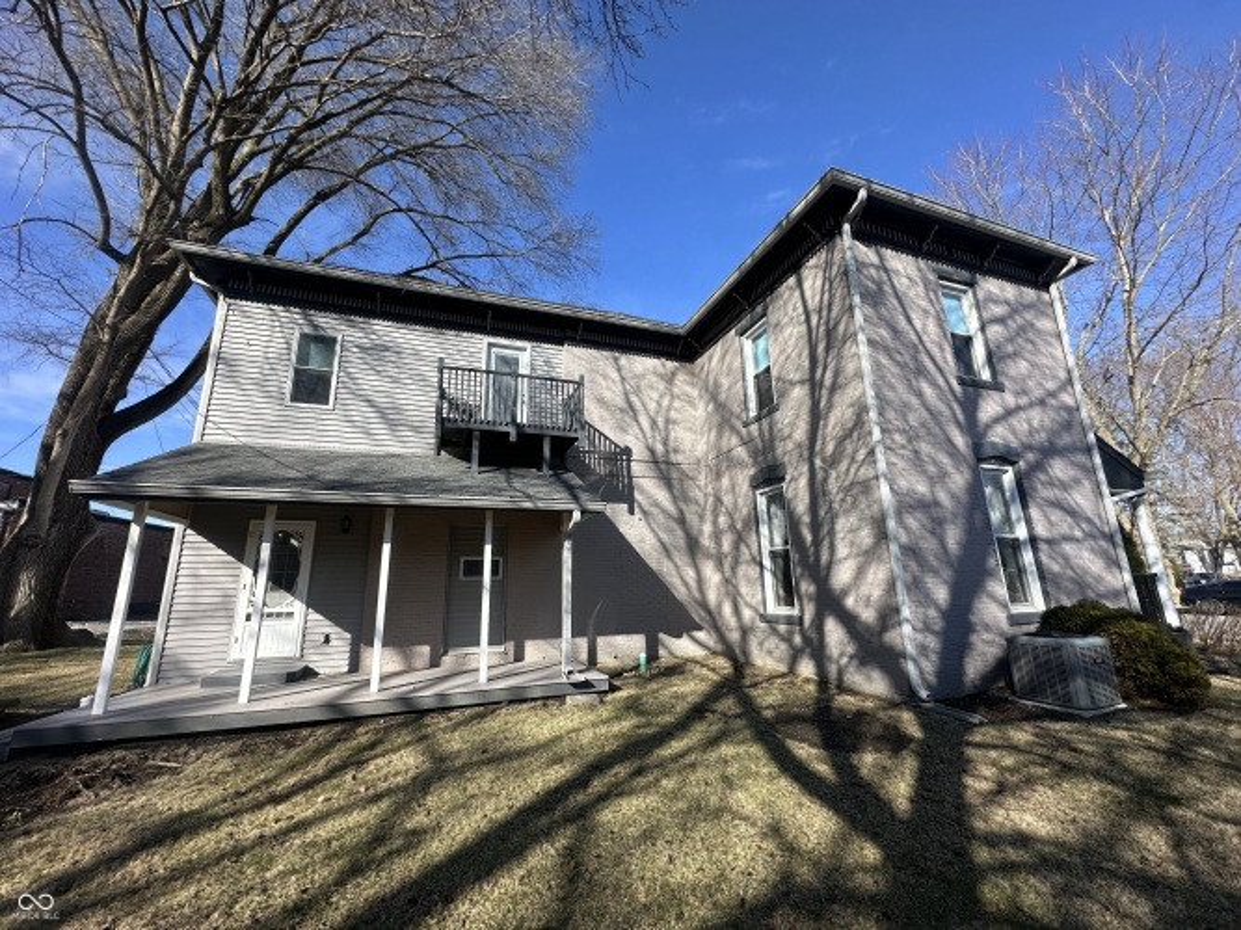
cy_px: 465
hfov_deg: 102.1
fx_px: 502
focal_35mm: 14
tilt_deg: +14.2
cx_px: 620
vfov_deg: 85.7
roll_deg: +0.7
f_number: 2.2
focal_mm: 2.22
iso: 40
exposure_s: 1/1208
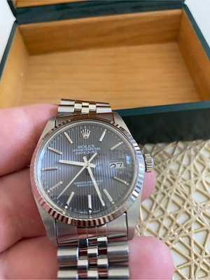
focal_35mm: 25
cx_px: 105
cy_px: 140
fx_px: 202
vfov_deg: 69.4
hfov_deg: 54.9
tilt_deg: -56.4
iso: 320
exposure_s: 1/60
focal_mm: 4.25
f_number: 1.8
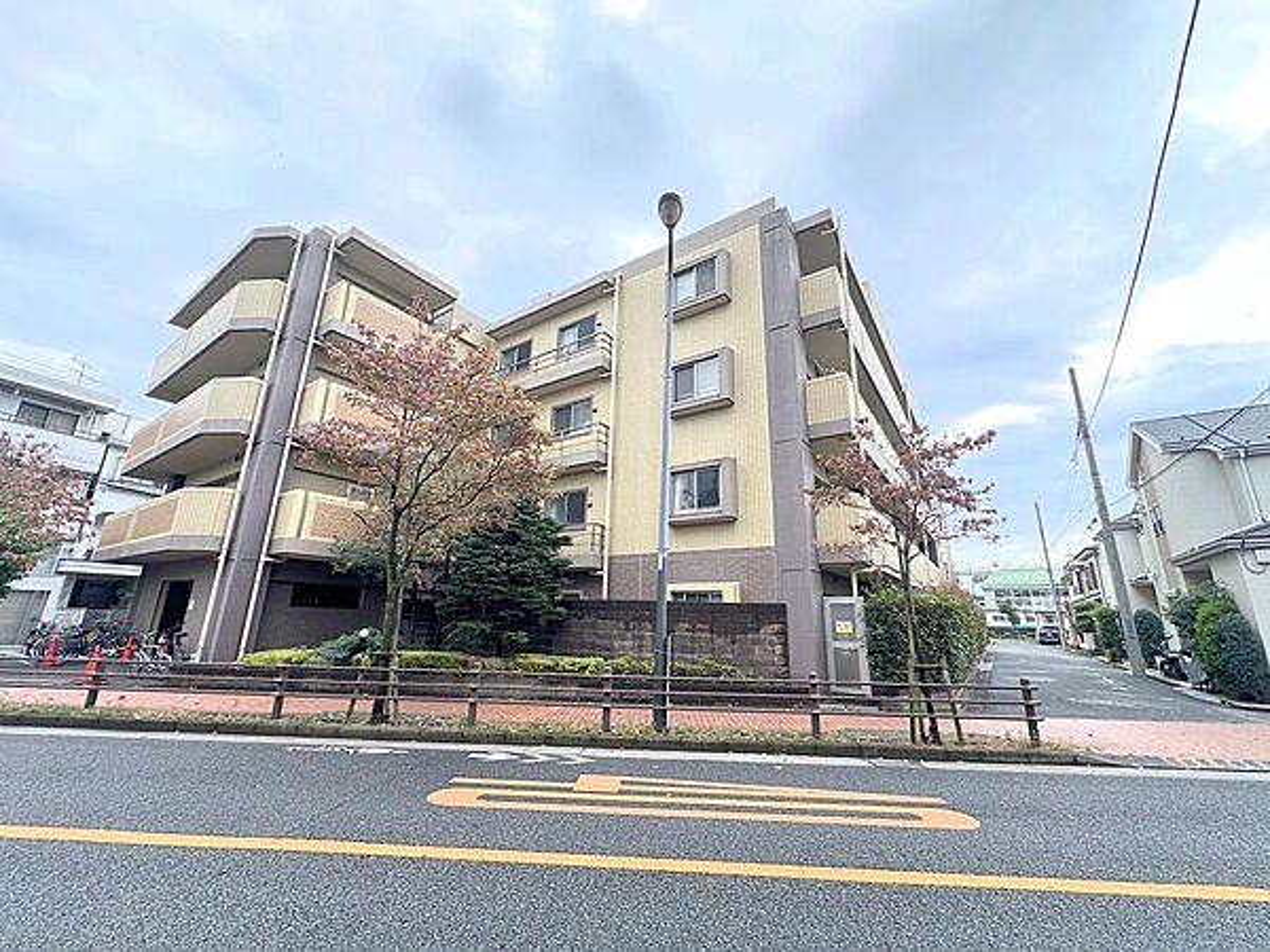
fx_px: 514
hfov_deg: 102.1
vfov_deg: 85.7
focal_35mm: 14
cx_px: 635
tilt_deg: +16.4
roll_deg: -1.7
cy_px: 476
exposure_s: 1/325
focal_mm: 2.22
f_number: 2.2
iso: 40
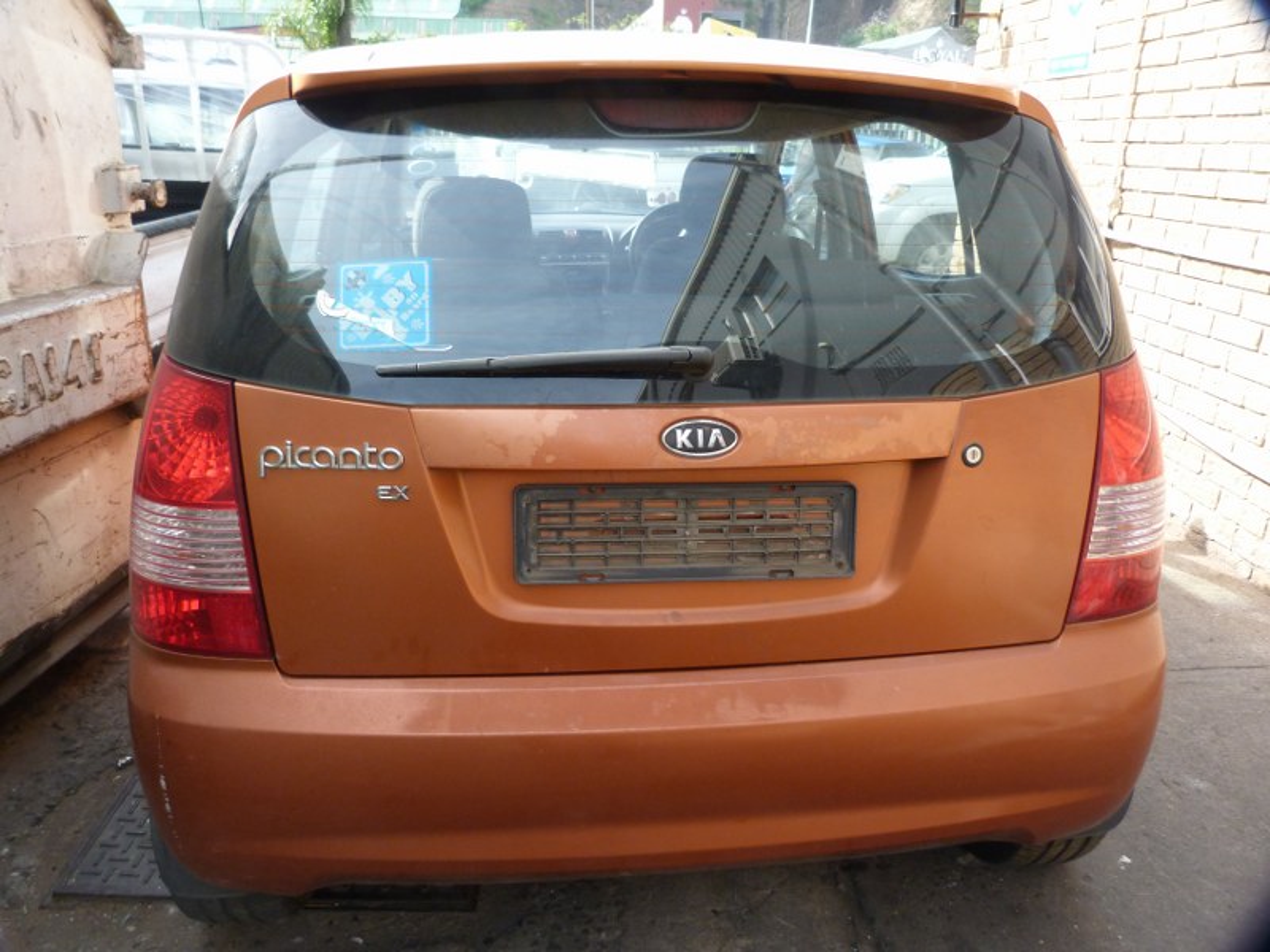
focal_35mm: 25
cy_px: 476
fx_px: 917
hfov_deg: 69.4
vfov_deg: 54.9
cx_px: 635
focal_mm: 4.5
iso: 160
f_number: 2.8
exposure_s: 1/200
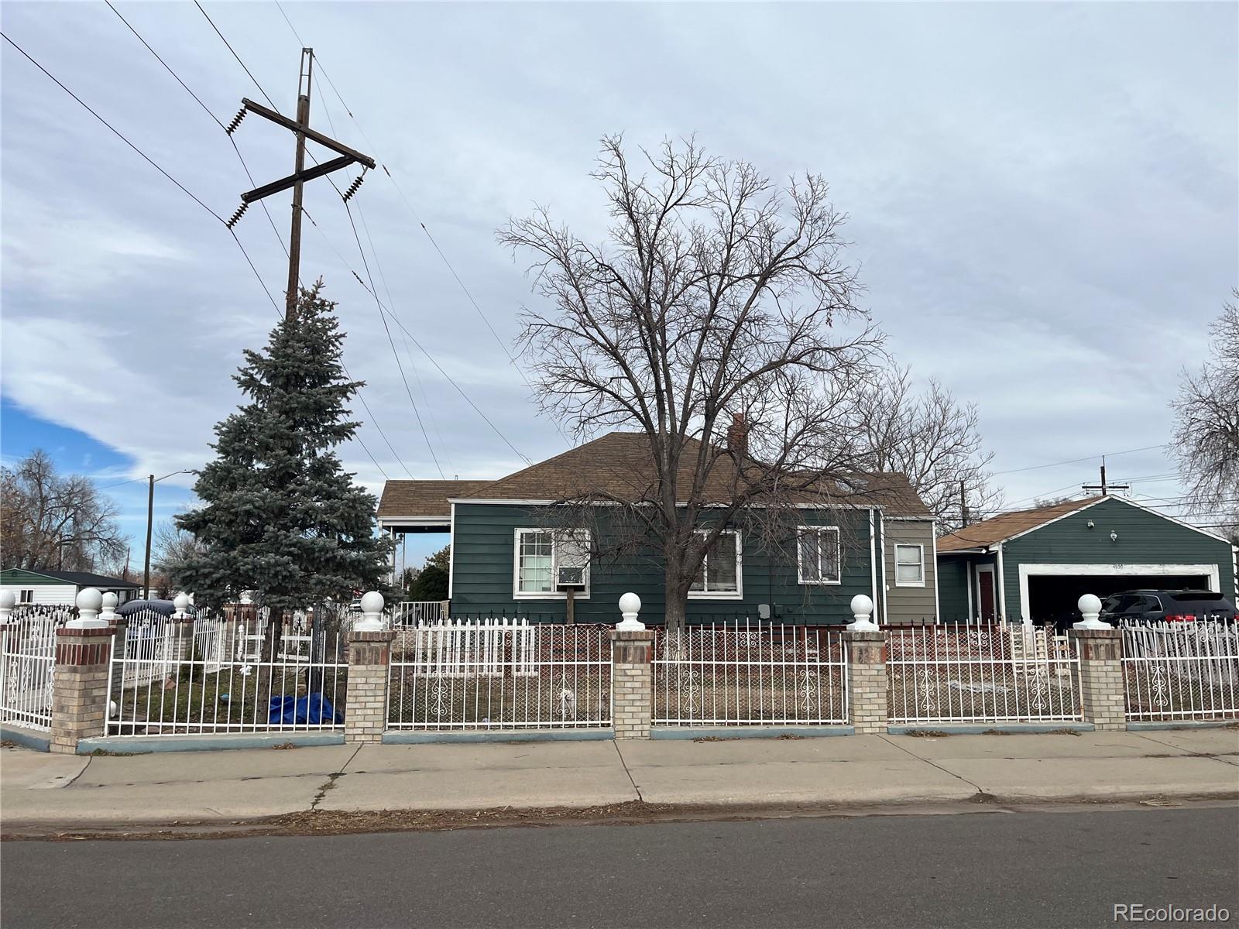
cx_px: 620
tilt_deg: +7.3
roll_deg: +0.1
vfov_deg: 53.1
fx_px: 931
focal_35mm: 26
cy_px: 464
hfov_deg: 67.3
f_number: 1.6
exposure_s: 1/3413
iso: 50
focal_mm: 5.1
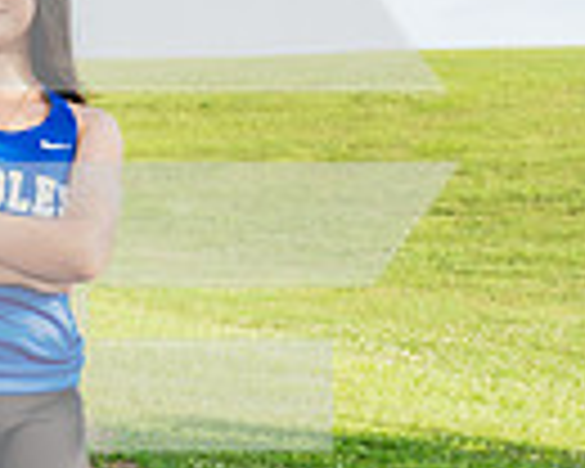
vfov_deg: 9.6
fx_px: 2788
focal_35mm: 161
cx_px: -714
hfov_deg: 10.6
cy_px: 347
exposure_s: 1/250
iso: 100
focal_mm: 36
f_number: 4
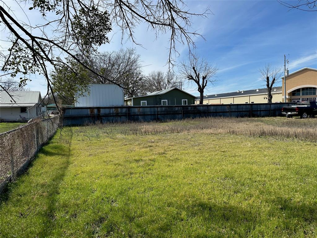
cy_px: 119
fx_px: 220
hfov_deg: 71.6
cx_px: 158
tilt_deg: -2.9
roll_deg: +2.0
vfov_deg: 56.8
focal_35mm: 24
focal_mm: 6.86
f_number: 1.78
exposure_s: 1/4545
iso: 80
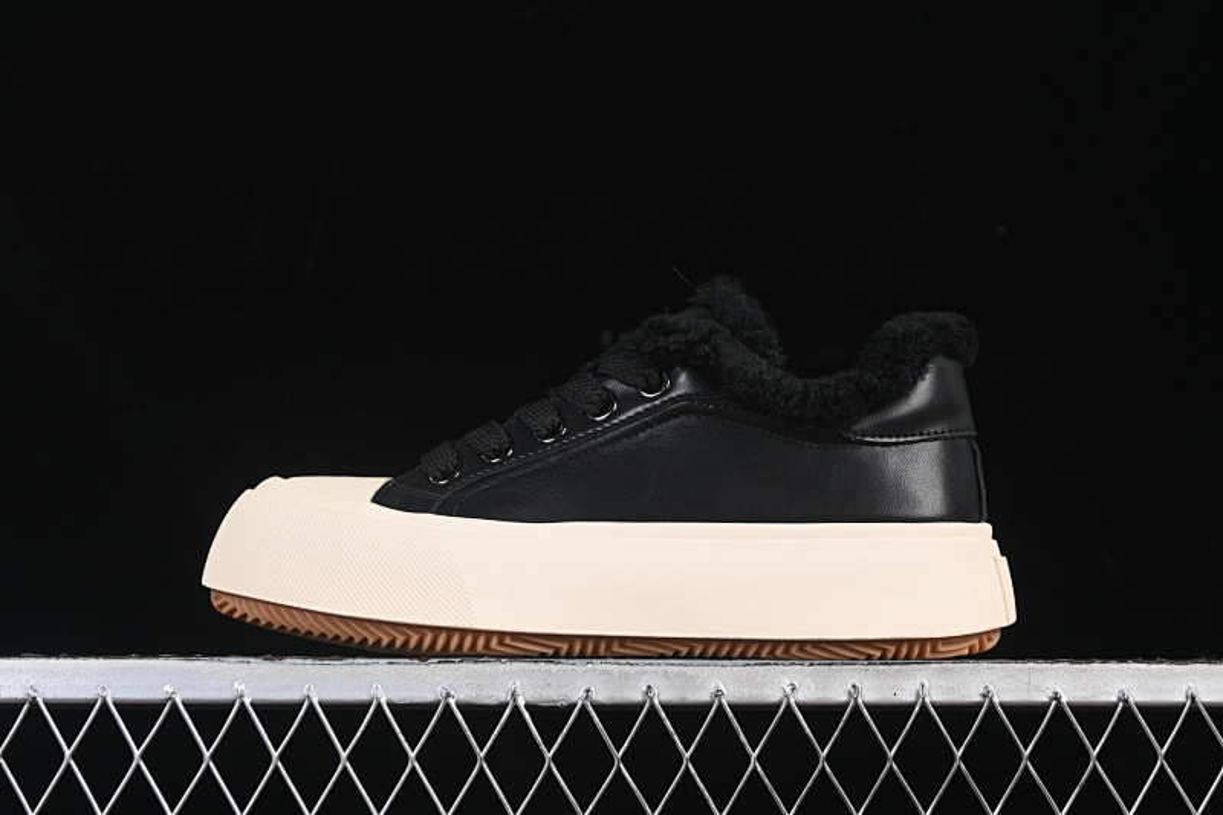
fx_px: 2547
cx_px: 612
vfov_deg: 18.2
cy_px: 408
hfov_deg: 27.0
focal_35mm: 75
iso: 160
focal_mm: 50
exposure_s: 1/60
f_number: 6.3
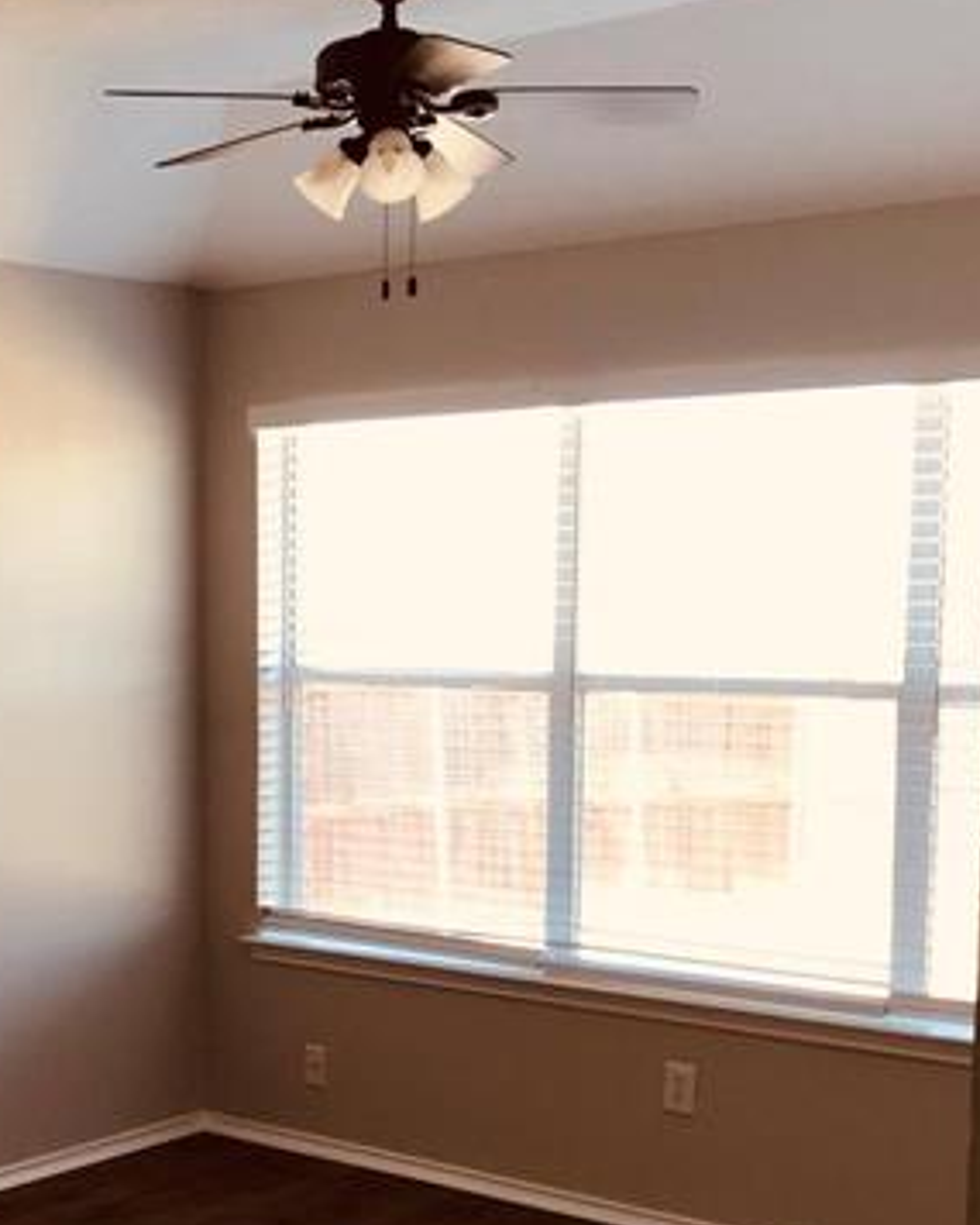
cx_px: 58
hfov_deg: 24.9
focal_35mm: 59
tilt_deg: -6.7
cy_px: 888
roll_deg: +0.7
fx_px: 2138
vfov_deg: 31.5
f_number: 1.8
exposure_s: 1/60
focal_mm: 3.99
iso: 25
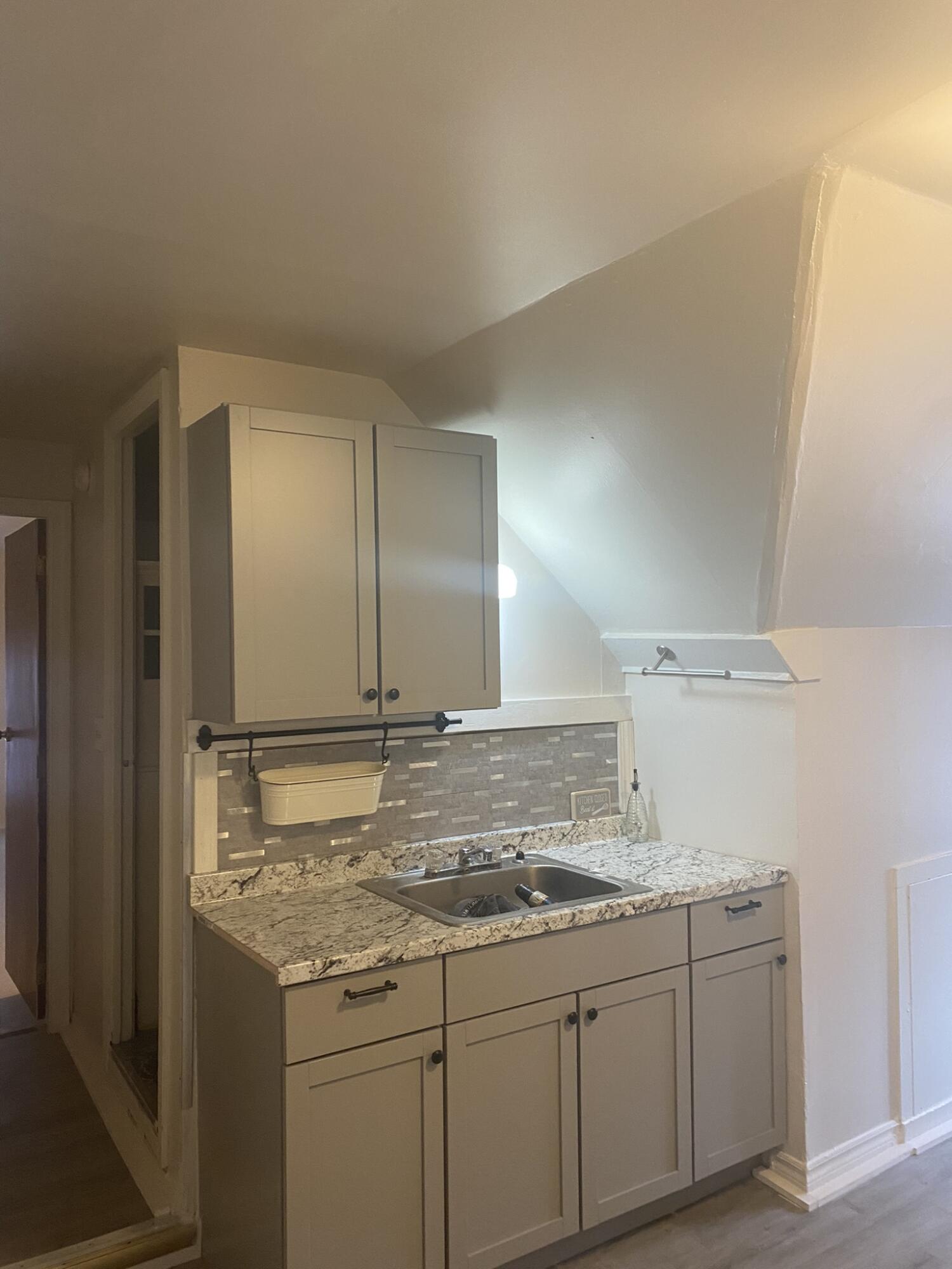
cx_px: 476
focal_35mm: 26
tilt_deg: -0.9
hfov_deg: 53.1
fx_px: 953
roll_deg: -1.1
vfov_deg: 67.3
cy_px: 634
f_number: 1.8
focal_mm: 4.25
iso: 160
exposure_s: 1/60
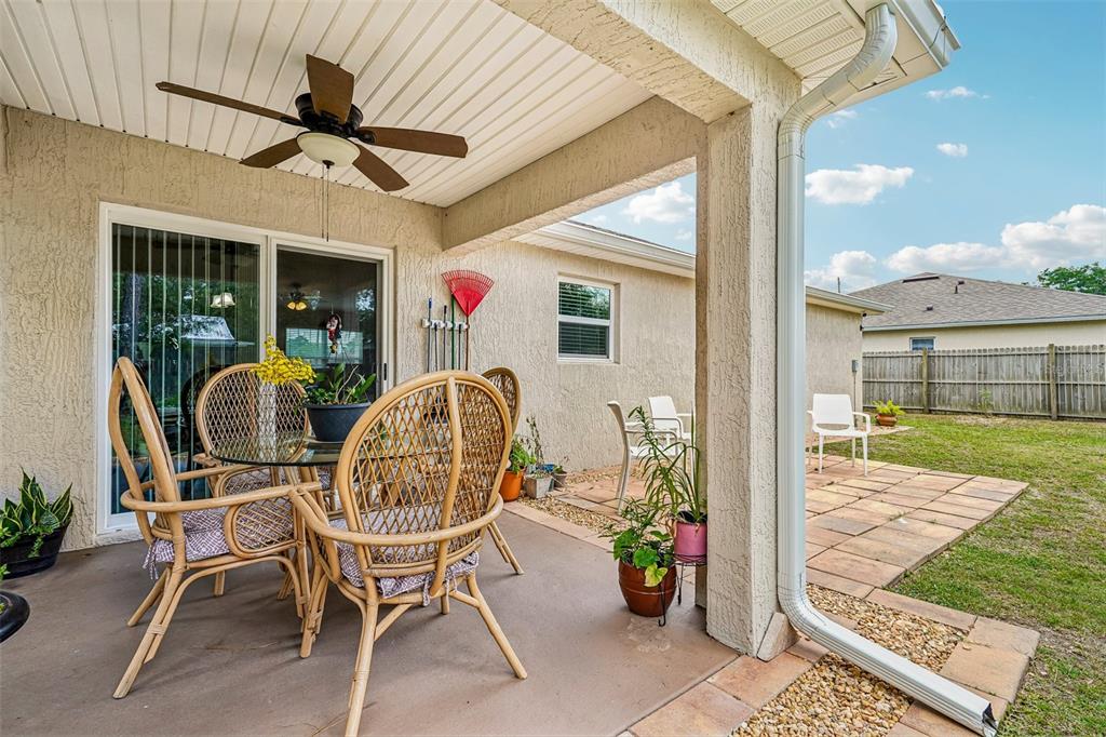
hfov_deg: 96.8
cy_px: 368
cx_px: 553
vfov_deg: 73.7
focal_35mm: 16
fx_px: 491
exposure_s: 1/15
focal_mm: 16
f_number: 8
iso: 50
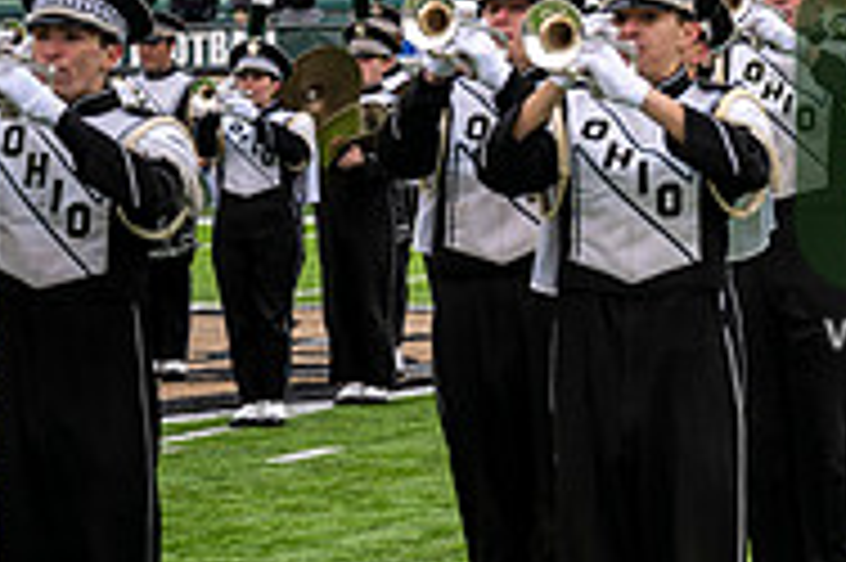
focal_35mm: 216
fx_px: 5071
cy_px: 173
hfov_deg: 9.4
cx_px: 1134
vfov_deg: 6.3
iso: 100
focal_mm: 70
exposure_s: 1/500
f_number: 2.8
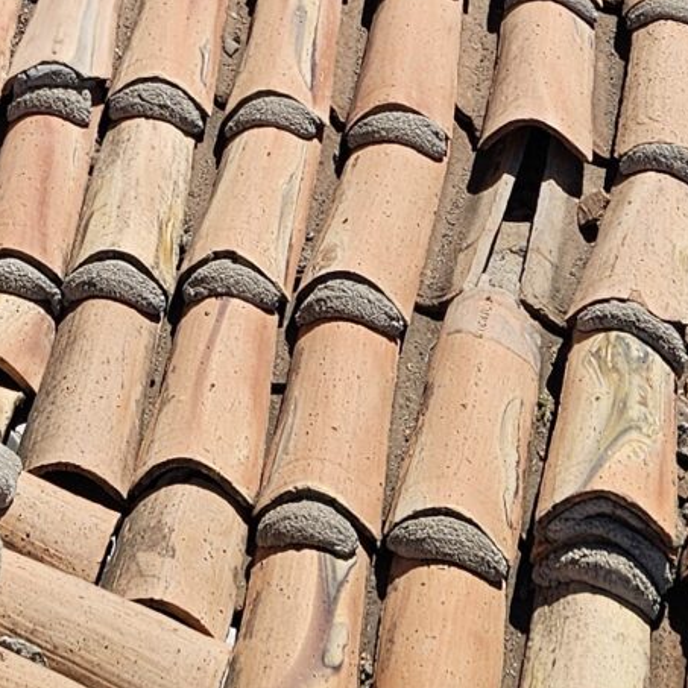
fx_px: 2586
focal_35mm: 115
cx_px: 64
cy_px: -706
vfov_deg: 13.1
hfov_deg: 15.0
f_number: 1.8
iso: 25
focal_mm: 5.4
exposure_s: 1/3034
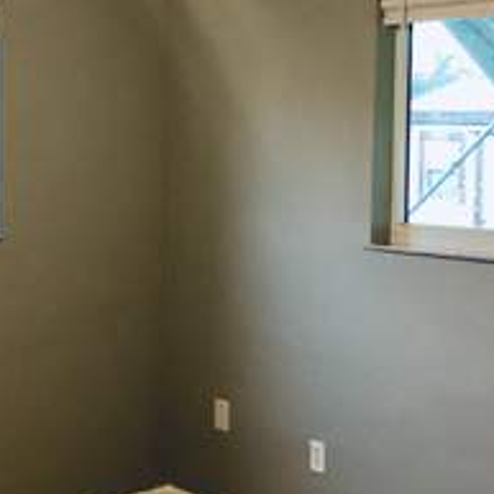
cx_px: 200
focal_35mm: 68
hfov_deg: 25.3
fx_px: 1098
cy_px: 191
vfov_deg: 25.3
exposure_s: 1/60
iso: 250
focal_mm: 3.3
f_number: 2.4
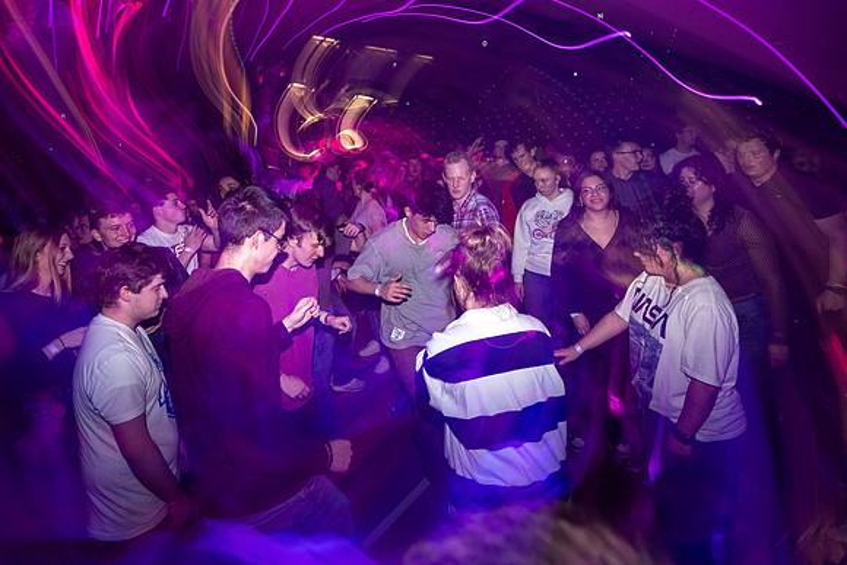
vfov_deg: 32.8
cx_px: 376
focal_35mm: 40
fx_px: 952
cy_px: 184
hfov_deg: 47.9
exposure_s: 1/2.5
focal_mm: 30
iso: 640
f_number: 5
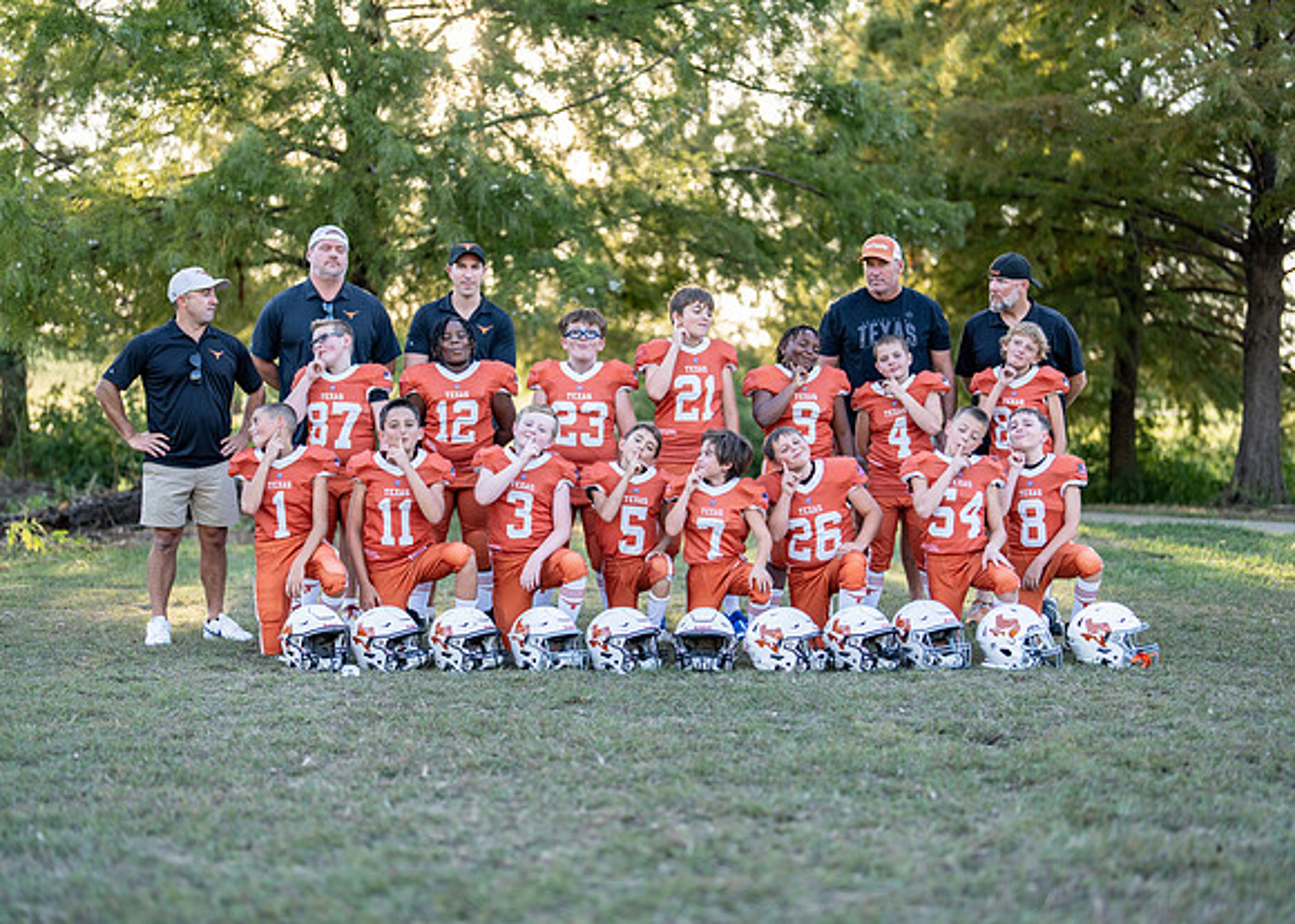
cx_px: 648
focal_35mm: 52
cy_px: 462
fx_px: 1926
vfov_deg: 27.0
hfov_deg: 37.2
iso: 100
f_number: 1.2
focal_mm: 50
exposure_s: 1/800
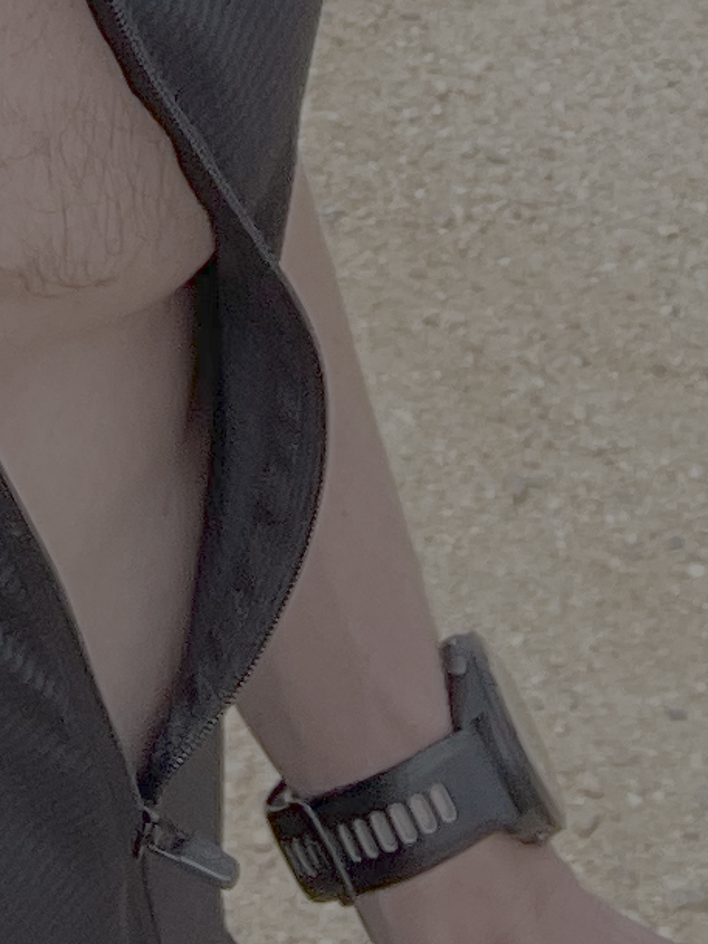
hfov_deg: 9.5
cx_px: -308
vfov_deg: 10.8
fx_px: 4144
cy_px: -1395
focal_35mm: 152
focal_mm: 2.71
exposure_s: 1/487
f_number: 2.2
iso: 25
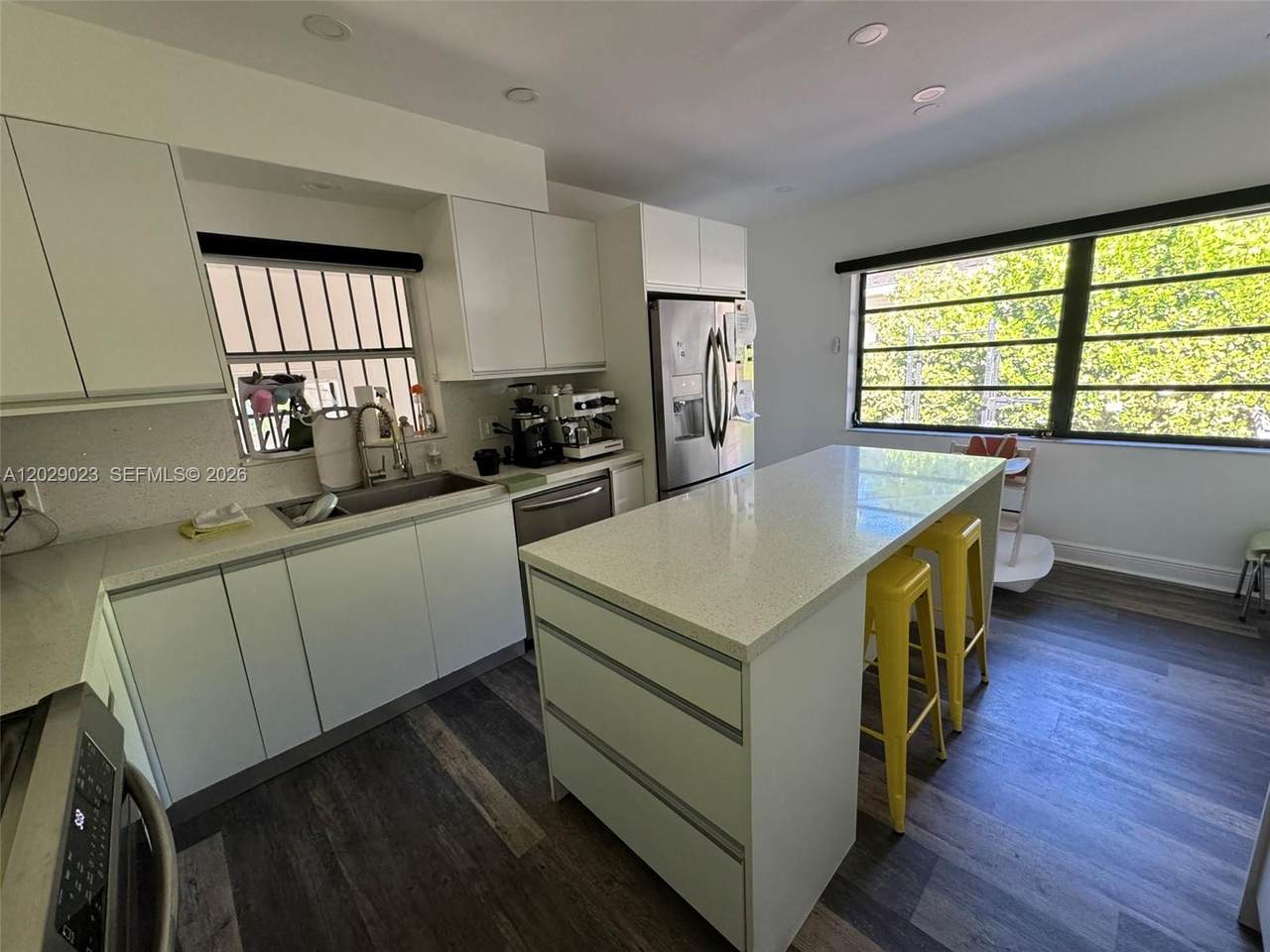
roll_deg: +3.5
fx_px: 514
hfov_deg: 102.1
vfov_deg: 85.7
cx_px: 635
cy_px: 476
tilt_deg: -12.9
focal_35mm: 14
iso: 320
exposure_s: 1/99
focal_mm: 2.22
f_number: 2.2
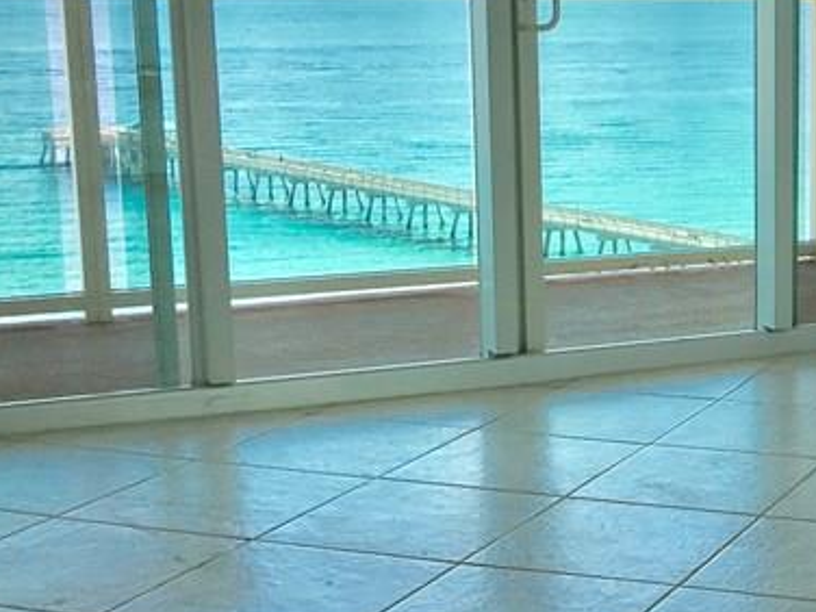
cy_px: 323
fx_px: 1862
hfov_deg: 22.9
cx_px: 948
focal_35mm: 79
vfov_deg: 18.7
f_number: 2.2
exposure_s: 1/418
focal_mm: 4.15
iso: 25
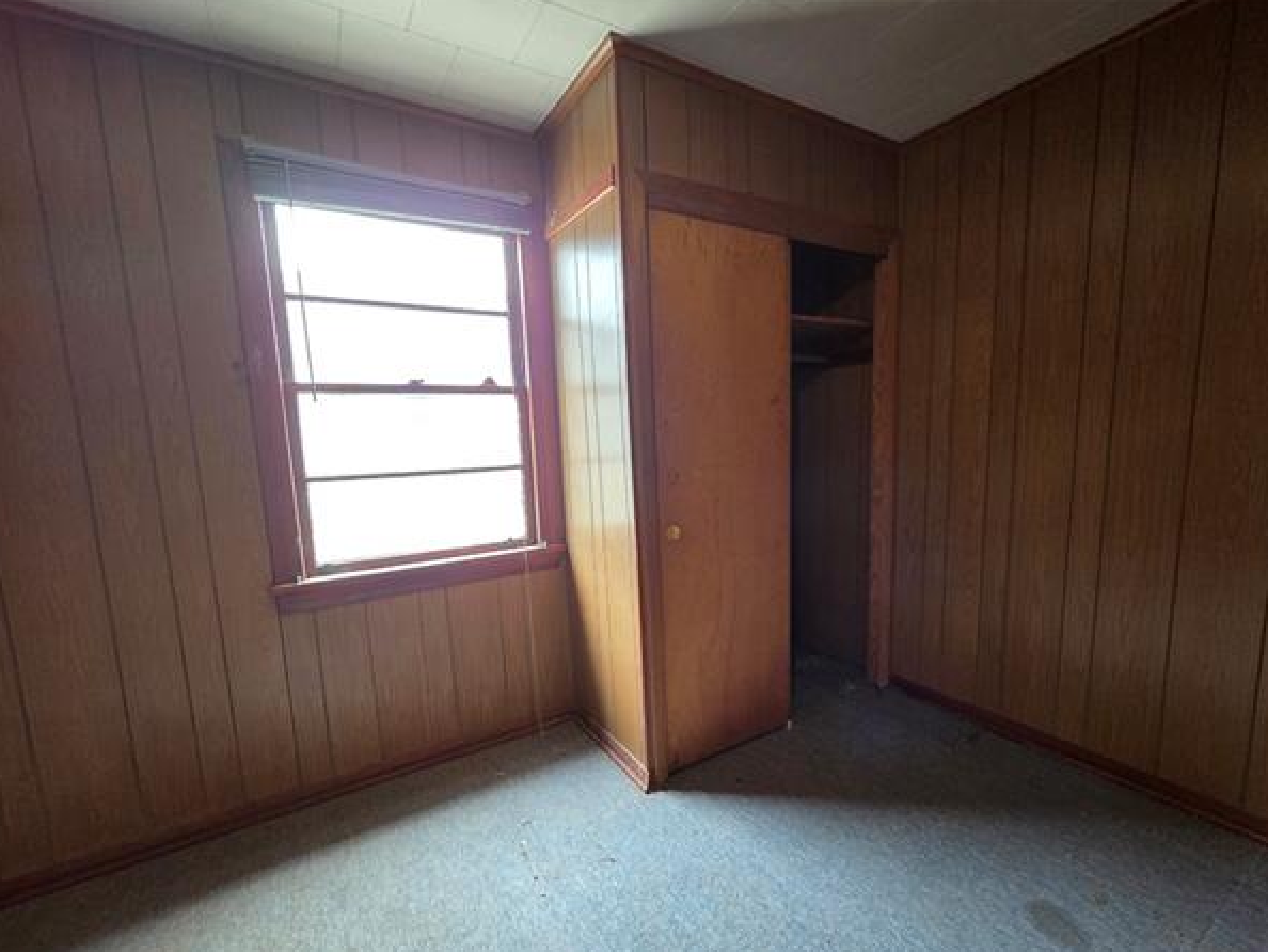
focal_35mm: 14
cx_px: 668
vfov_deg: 85.6
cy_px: 502
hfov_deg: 101.9
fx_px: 513
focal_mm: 2.2
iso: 320
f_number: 2.2
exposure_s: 1/60
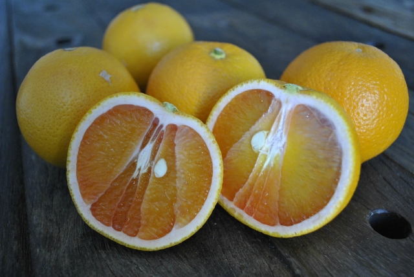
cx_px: 207
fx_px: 414
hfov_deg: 53.1
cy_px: 138
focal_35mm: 36
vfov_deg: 36.9
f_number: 4
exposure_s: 1/30
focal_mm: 24
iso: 900
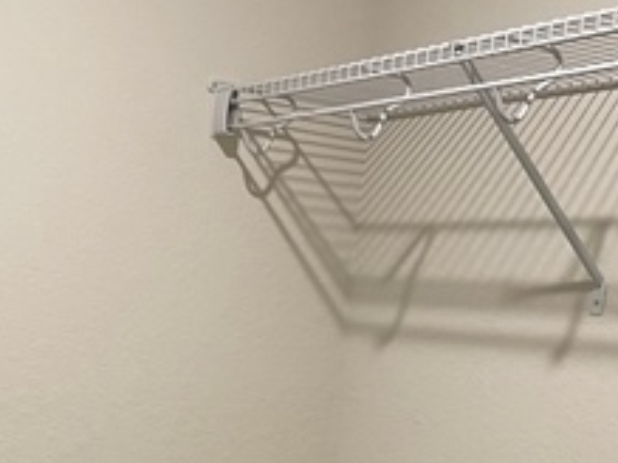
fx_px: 1356
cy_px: 655
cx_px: 107
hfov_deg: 25.2
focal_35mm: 76
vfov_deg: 17.7
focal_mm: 4.2
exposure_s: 1/60
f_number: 1.6
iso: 160
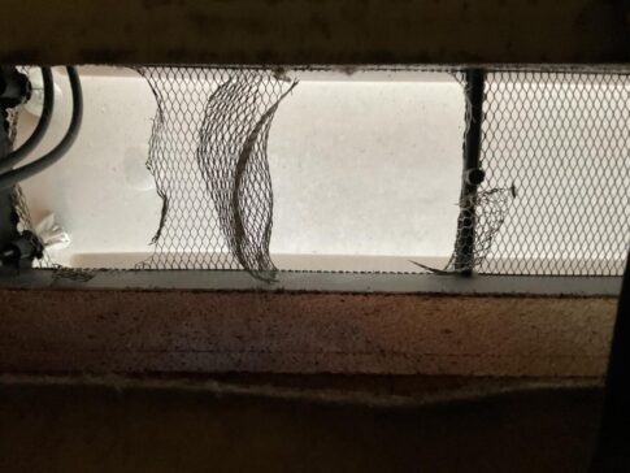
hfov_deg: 61.6
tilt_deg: +70.7
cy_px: 236
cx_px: 315
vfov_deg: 48.2
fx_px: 528
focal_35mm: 29
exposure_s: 1/54
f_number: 1.8
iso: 320
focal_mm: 3
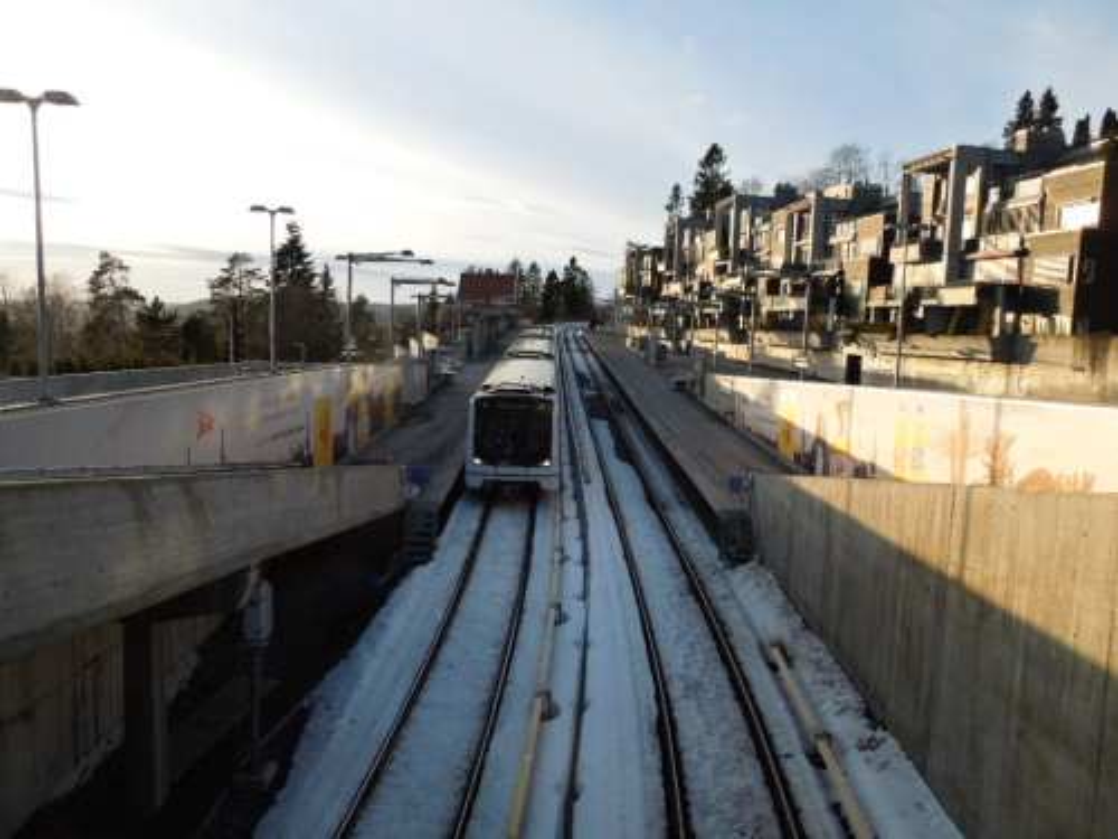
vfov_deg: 54.9
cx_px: 559
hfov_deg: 69.4
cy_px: 420
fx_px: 807
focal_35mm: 25
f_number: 3.3
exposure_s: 1/400
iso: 100
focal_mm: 4.5
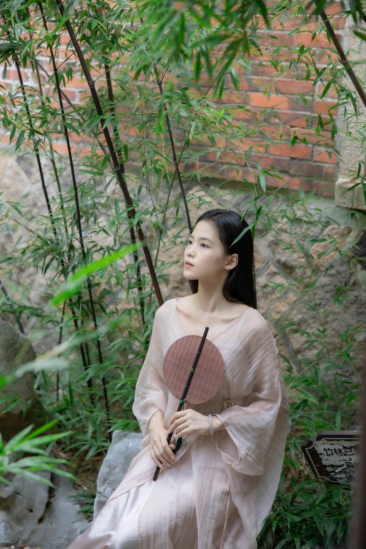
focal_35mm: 70
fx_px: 1067
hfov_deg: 19.5
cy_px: 274
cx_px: 183
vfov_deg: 28.8
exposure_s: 1/160
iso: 200
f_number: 2.8
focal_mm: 70
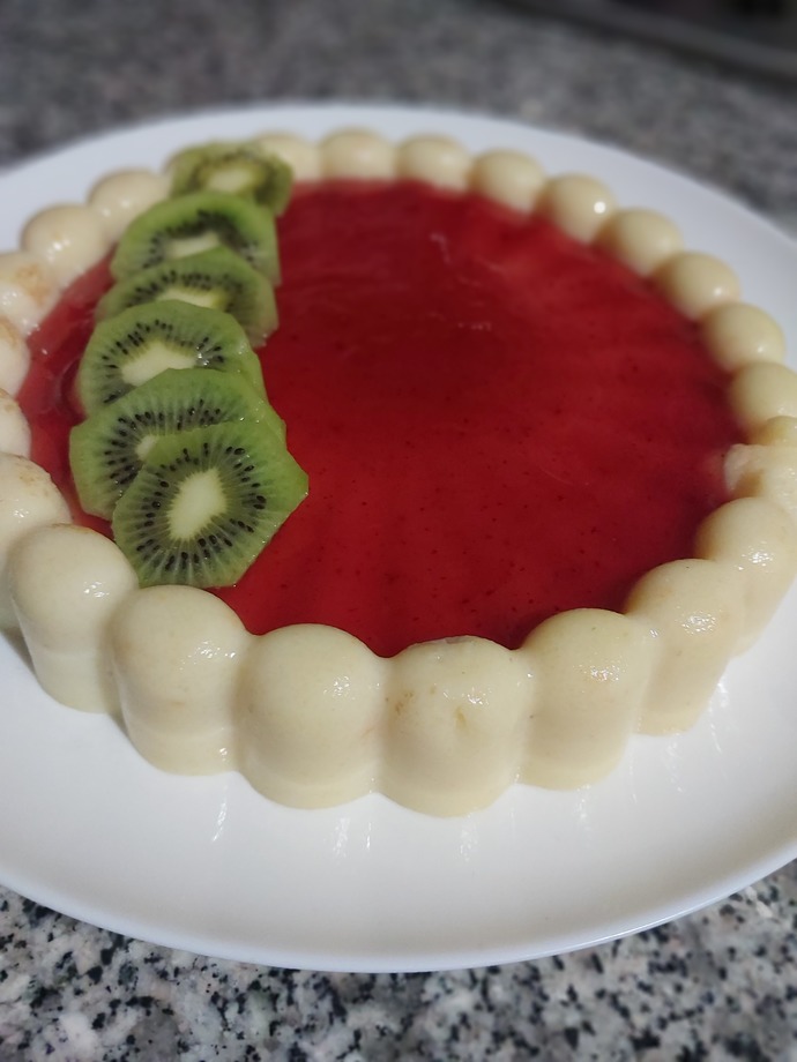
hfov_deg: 46.8
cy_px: 531
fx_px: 921
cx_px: 398
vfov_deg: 60.0
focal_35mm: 30
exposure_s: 1/25
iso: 400
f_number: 1.8
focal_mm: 4.6
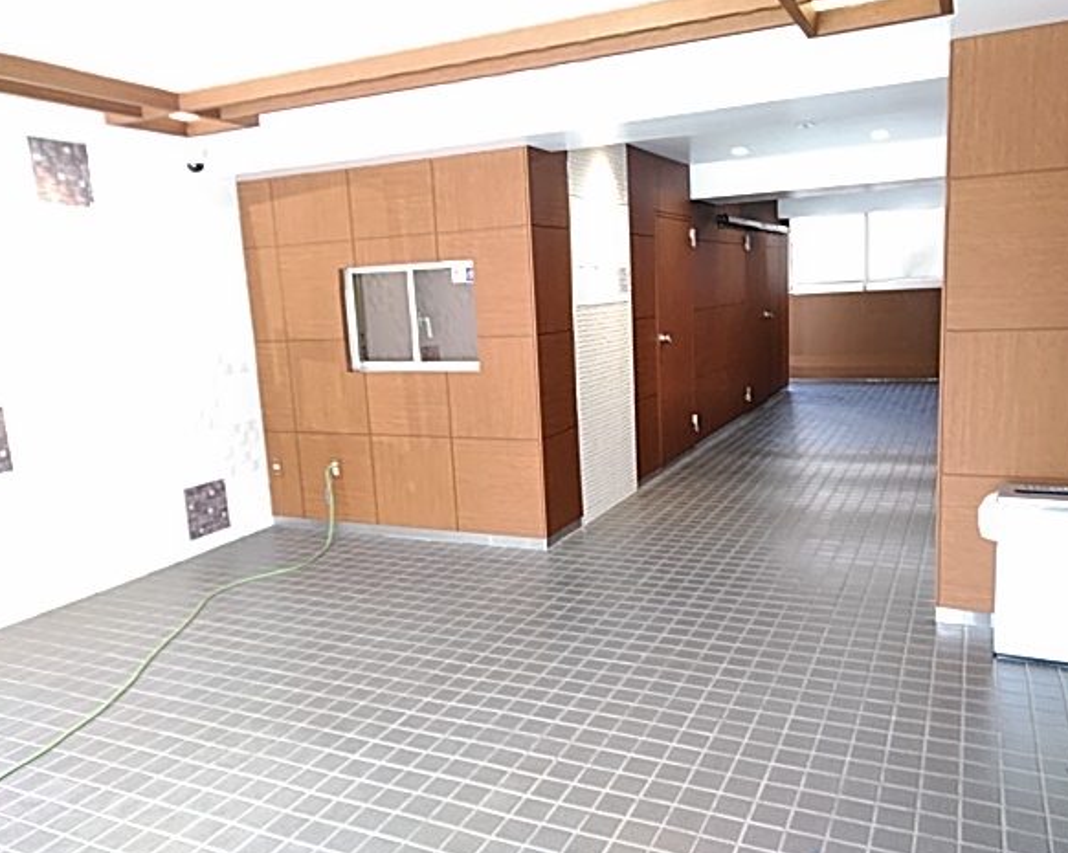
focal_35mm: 29
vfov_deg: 49.9
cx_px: 565
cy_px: 437
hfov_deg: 60.4
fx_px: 916
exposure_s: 1/34.7
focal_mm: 3.46
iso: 200
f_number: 2.2
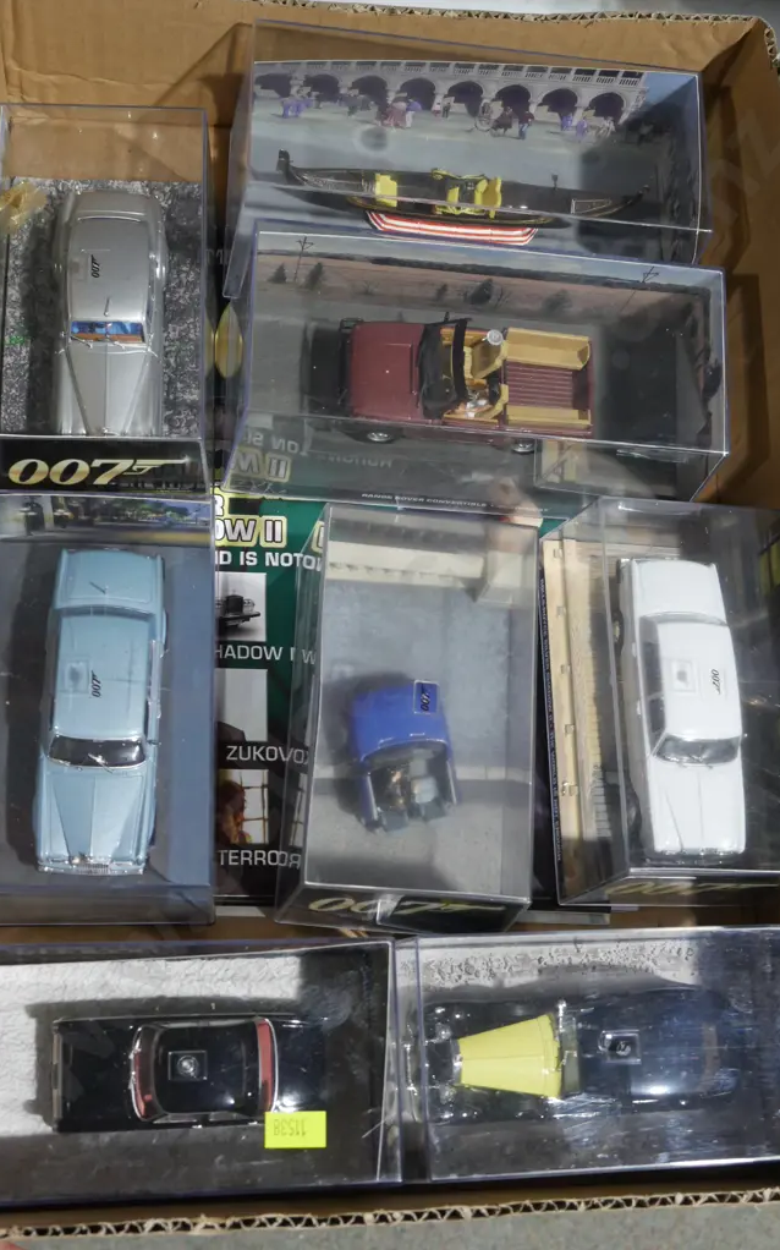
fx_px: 1736
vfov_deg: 39.6
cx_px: 396
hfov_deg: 25.3
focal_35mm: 51
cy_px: 625
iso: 1600
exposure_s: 1/60
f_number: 6.3
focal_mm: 24
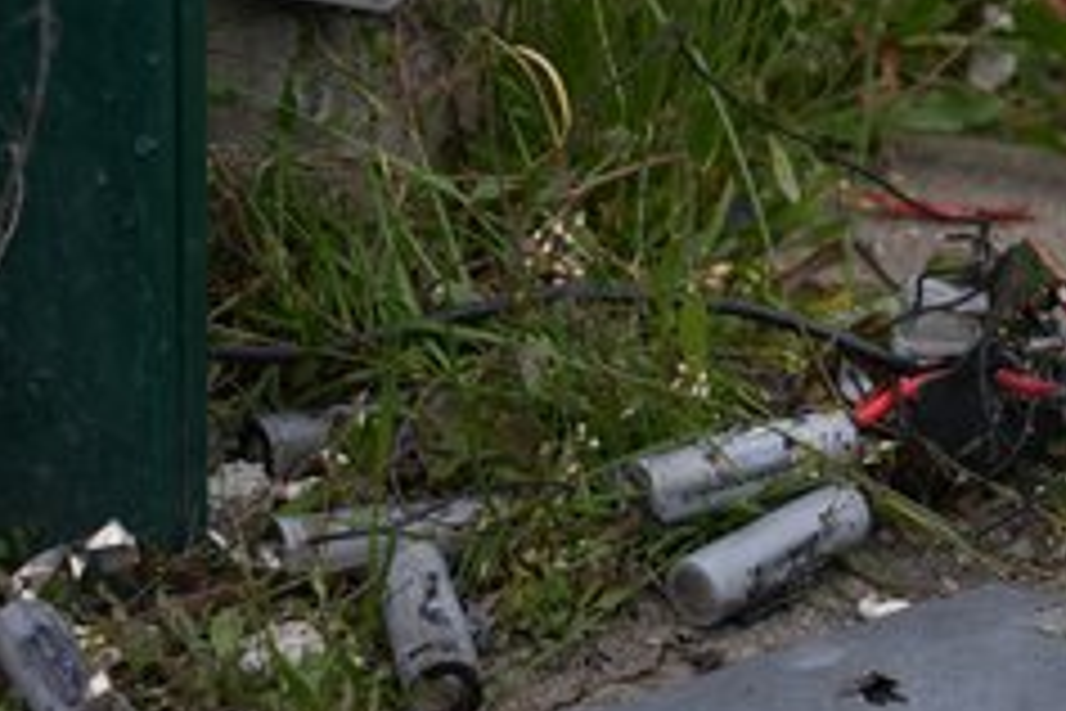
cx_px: 819
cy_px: 479
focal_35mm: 118
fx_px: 3494
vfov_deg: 11.6
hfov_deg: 17.2
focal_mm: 70
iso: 200
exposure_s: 1/250
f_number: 8
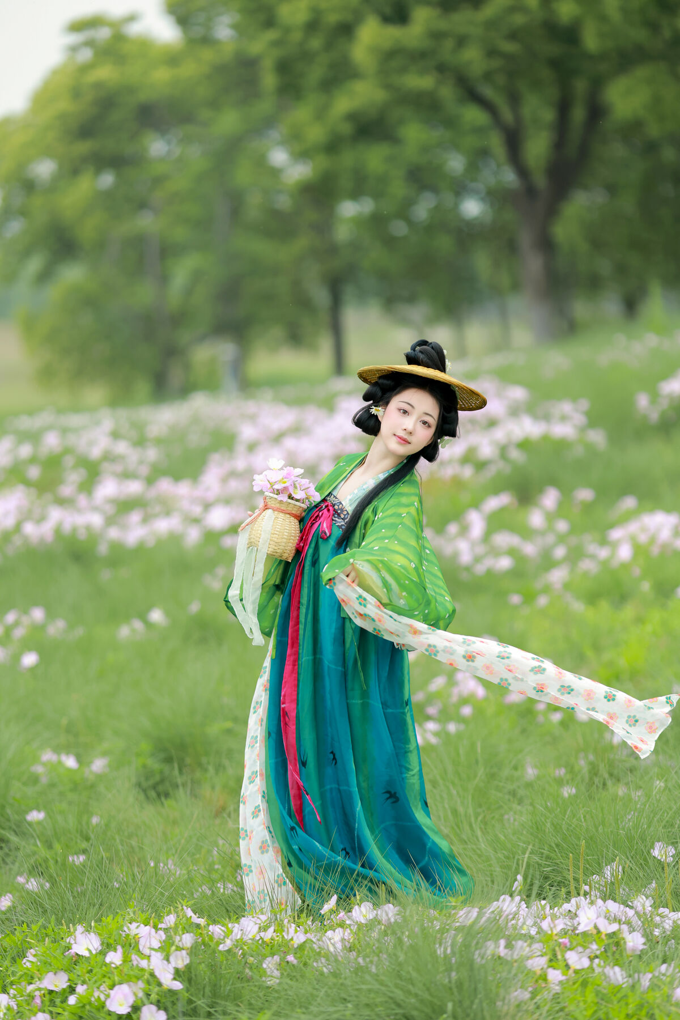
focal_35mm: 134
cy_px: 510
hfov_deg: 10.2
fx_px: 3796
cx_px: 340
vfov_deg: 15.3
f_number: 2.2
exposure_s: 1/2000
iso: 500
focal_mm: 135
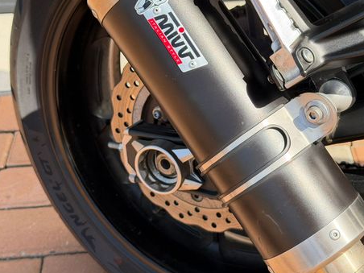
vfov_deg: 21.6
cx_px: 230
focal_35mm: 68
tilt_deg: -36.6
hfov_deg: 28.4
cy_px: 110
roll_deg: +1.1
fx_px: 715
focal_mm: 6.76
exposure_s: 1/1678
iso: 80
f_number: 1.78
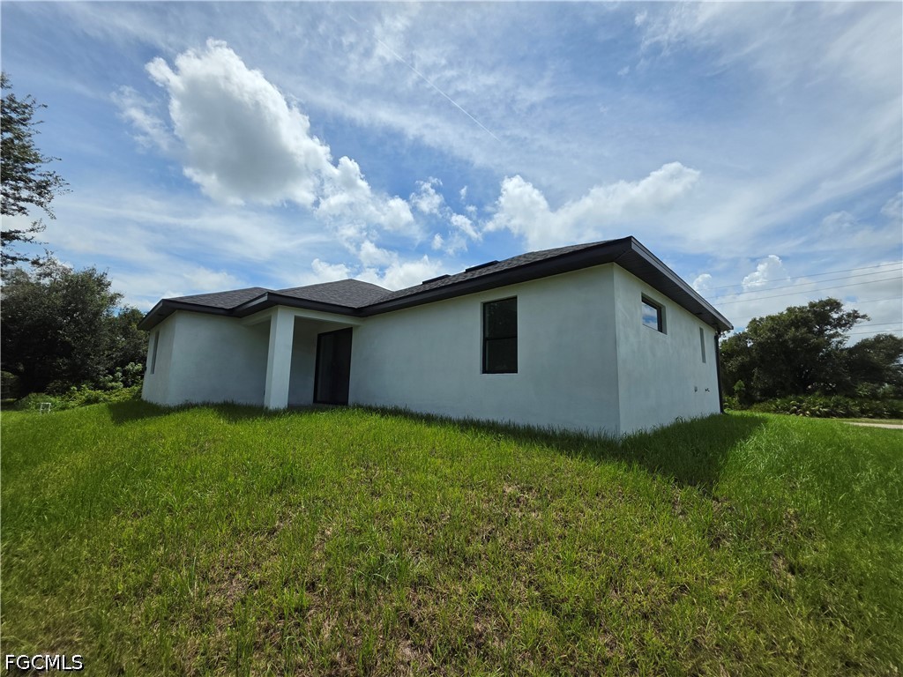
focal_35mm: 13
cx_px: 452
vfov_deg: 89.9
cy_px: 338
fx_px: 339
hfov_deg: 106.2
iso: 32
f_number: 1.9
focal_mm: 2.2
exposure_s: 1/3151
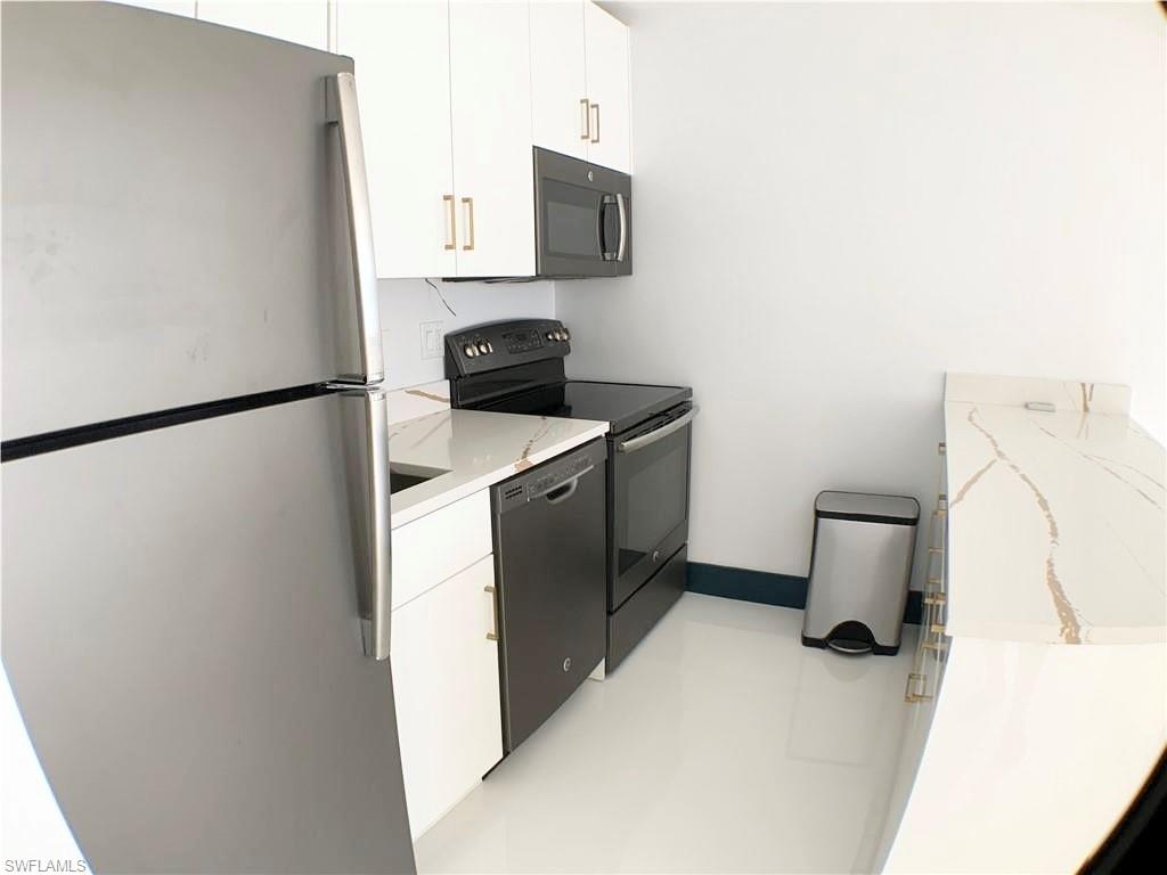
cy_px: 438
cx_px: 584
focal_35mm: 29
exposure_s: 1/120
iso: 64
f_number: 1.8
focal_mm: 3
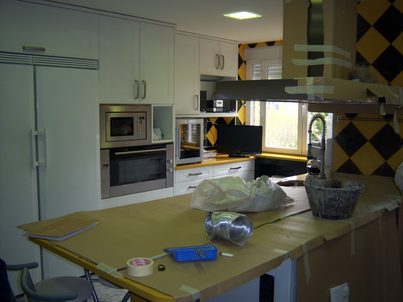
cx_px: 202
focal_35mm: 36
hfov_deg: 51.4
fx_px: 419
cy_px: 151
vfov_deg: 39.7
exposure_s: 1/60
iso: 80
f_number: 2.8
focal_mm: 7.5
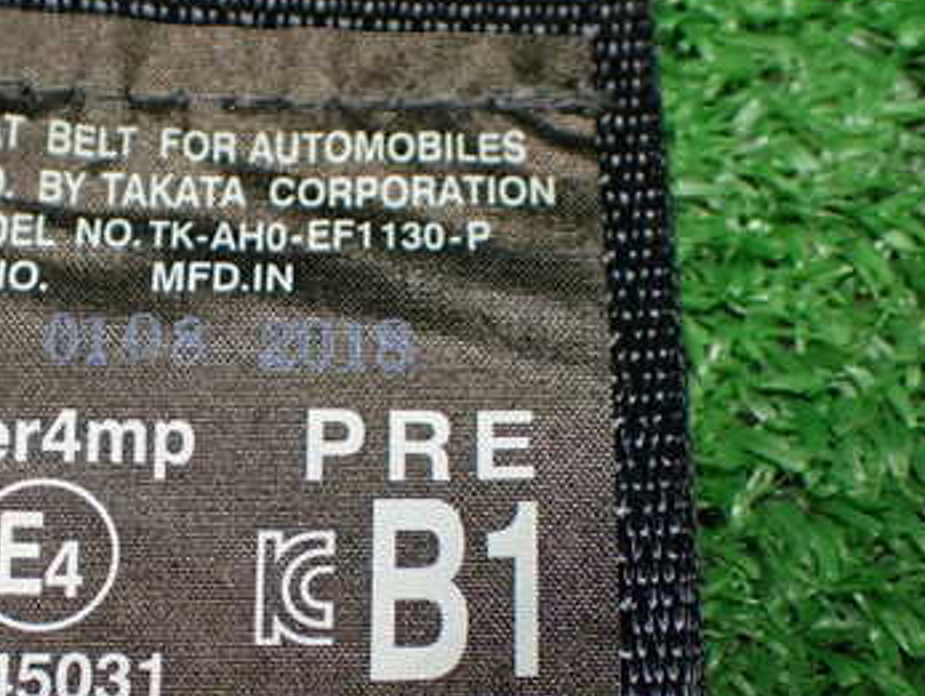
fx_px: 2033
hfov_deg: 25.3
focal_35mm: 76
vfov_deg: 19.3
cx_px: 203
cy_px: 539
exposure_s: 1/80
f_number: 2.9
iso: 800
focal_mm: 7.84
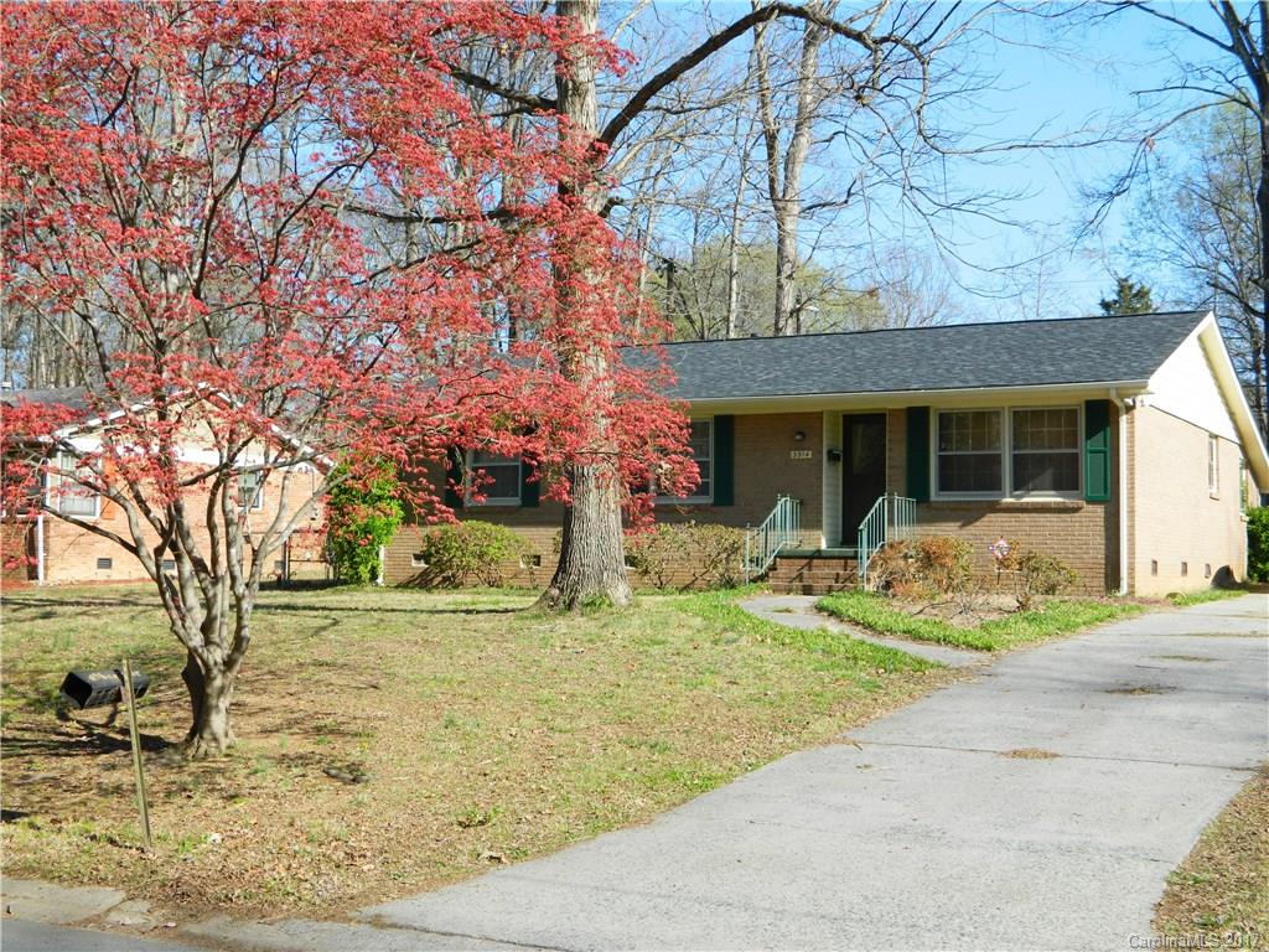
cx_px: 634
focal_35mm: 47
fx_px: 1723
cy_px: 476
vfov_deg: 30.9
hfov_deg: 40.4
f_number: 3.6
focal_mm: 8.4
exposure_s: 1/500
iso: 80
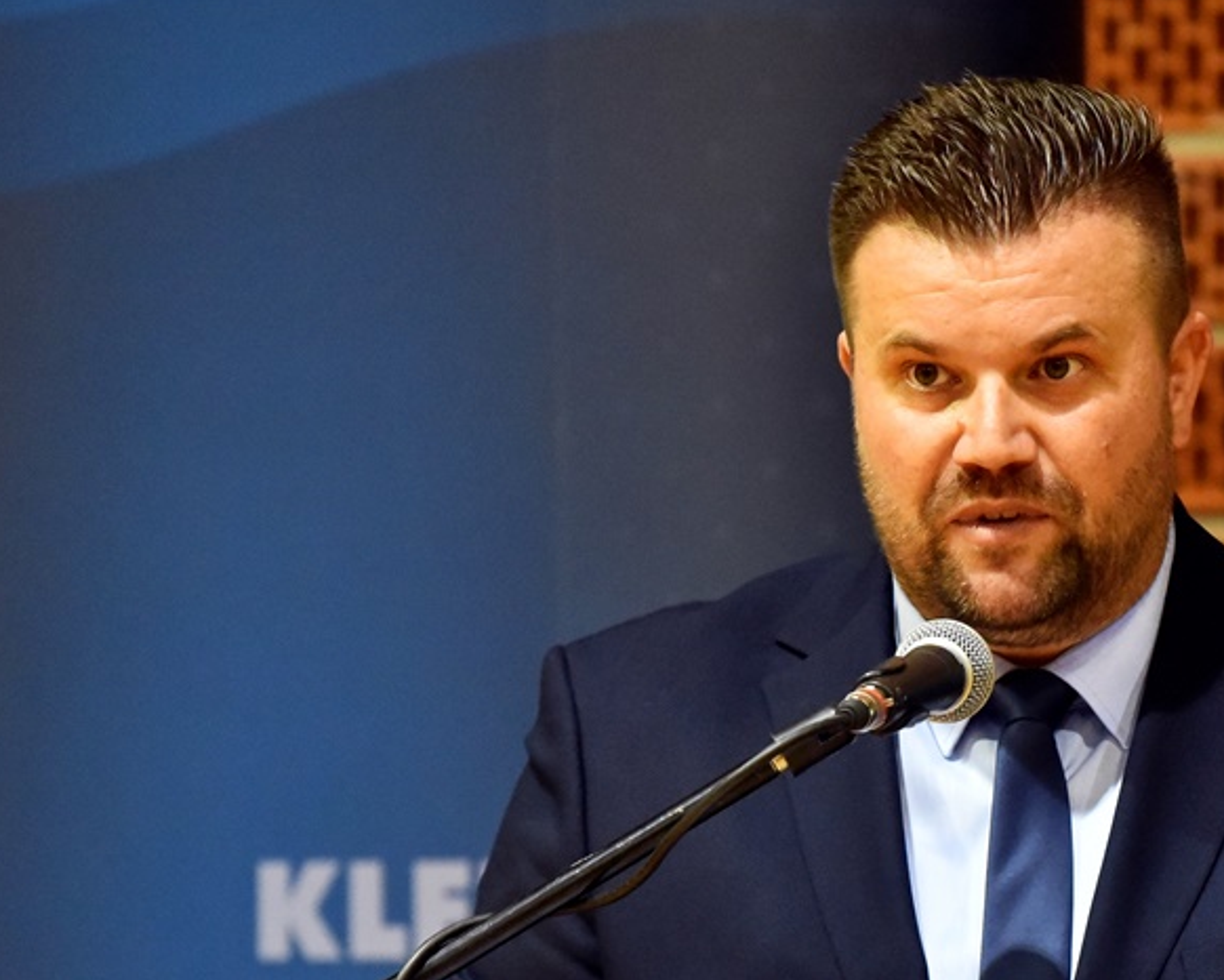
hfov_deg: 5.0
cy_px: 716
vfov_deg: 4.0
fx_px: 14024
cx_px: 829
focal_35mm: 387
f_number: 4.5
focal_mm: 200
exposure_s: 1/125
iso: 6400
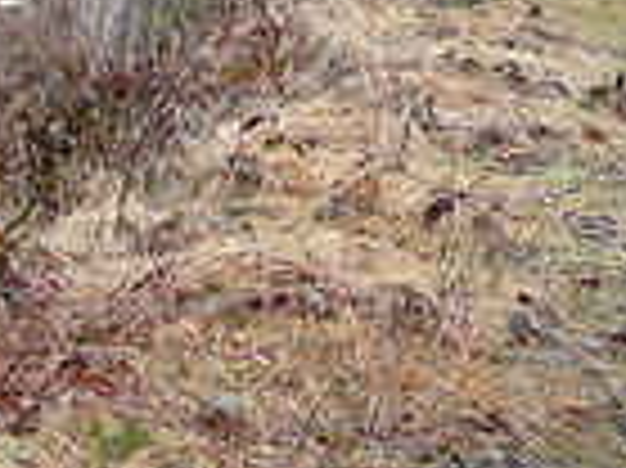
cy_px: -32
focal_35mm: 151
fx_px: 2728
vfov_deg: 9.7
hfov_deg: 12.7
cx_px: -158
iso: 80
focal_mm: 5.2
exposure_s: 1/125
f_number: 2.8
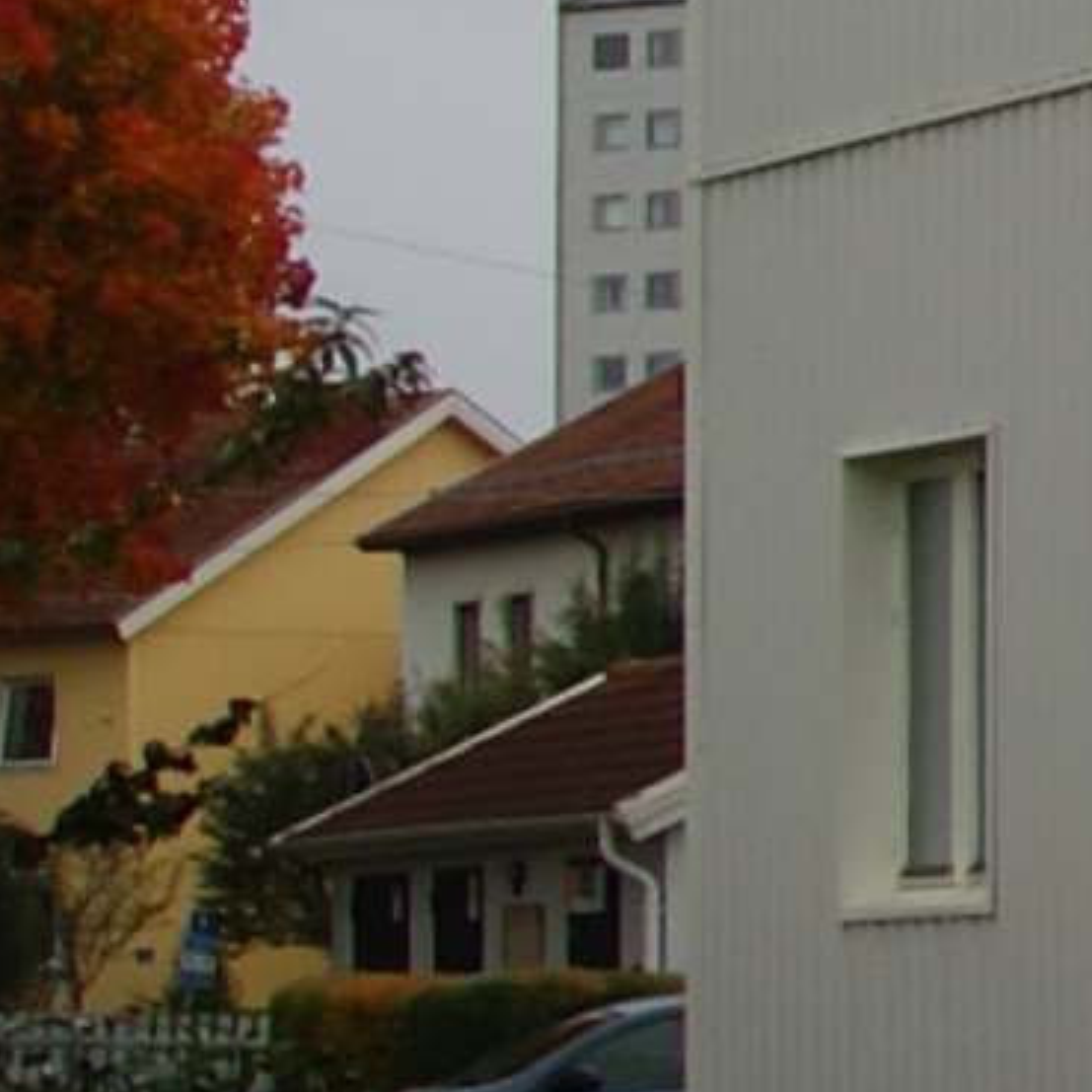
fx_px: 9565
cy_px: 127
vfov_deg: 6.5
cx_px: 5578
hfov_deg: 5.1
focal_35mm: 268
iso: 100
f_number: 9
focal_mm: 20
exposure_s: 1/80
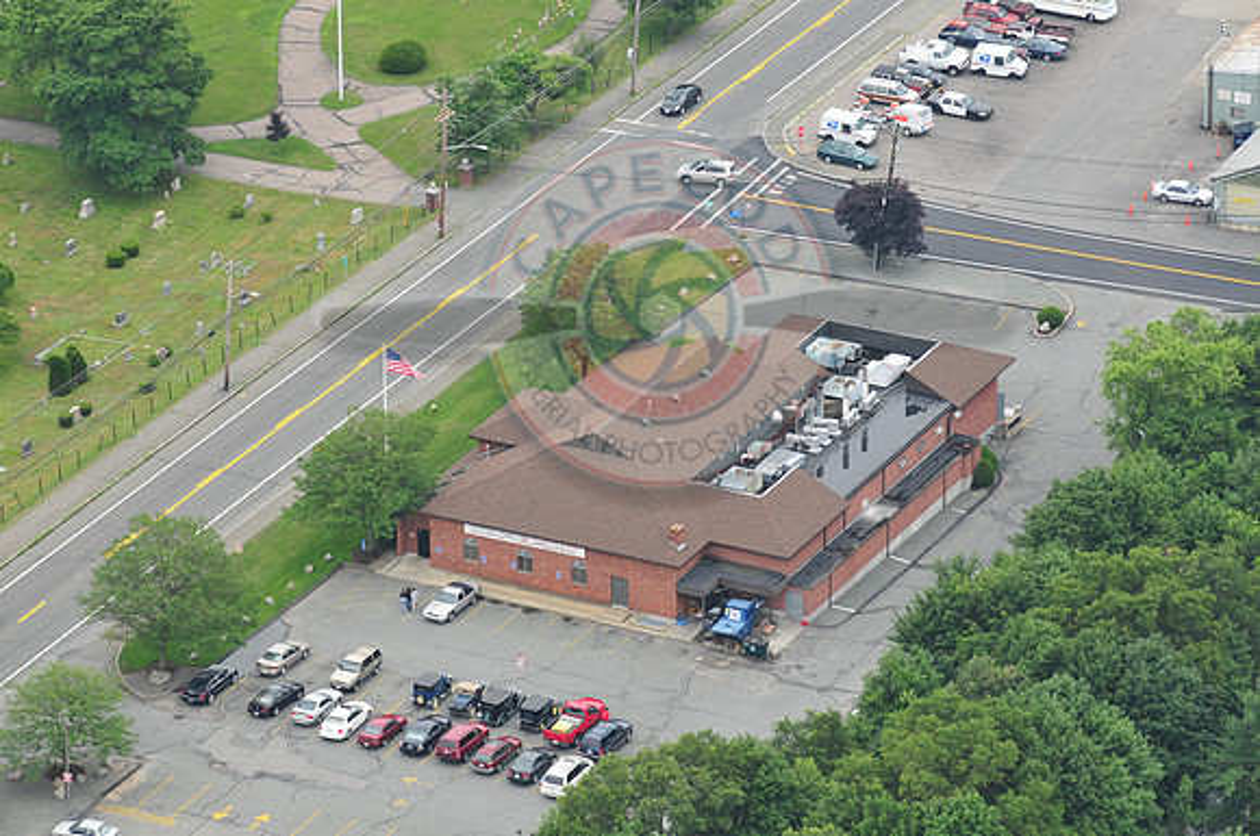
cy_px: 418
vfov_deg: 6.3
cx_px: 630
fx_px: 7602
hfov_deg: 9.5
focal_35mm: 218
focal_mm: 145
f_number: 4
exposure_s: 1/1000
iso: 400
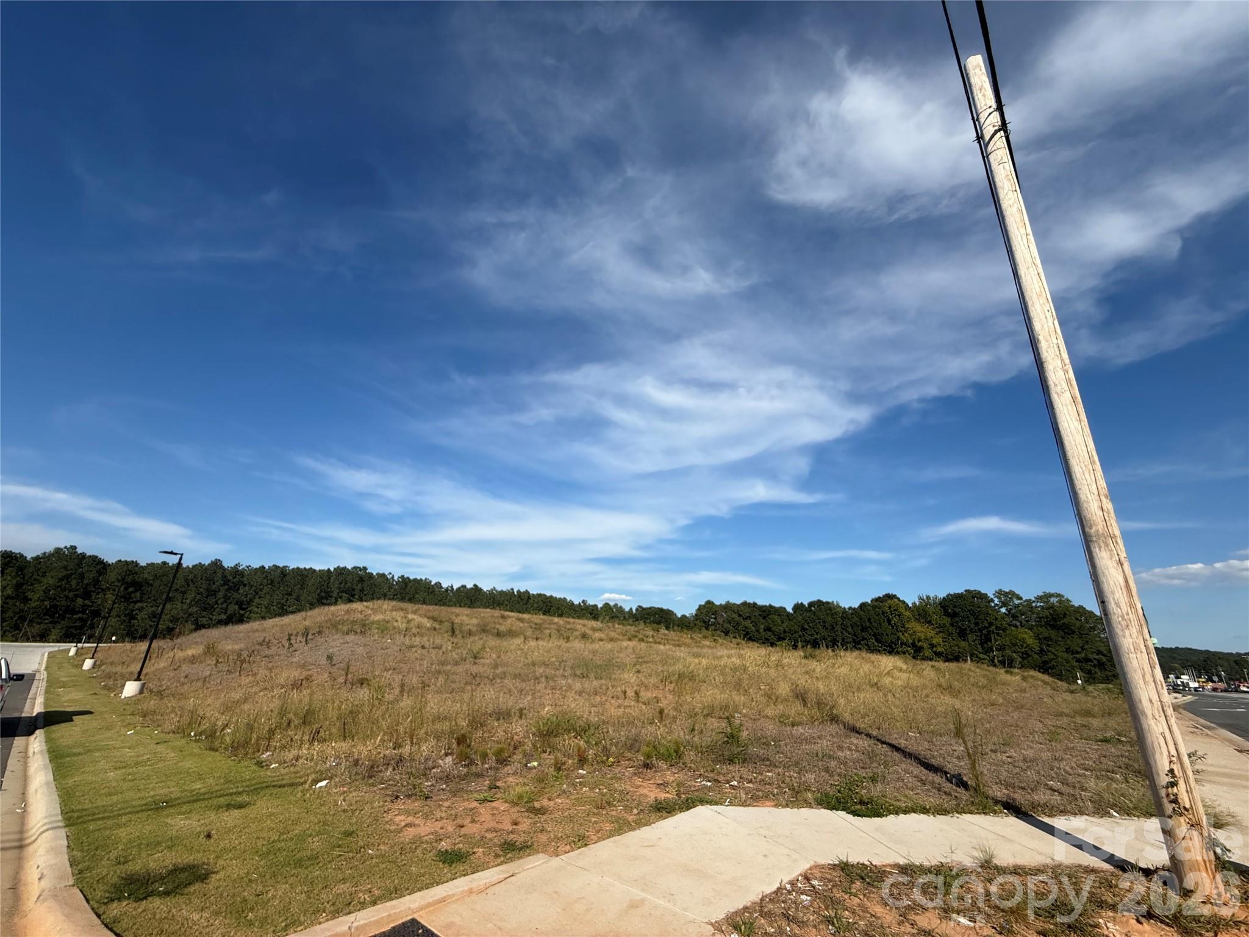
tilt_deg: +22.6
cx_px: 624
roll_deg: -0.5
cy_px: 468
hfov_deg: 102.1
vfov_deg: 85.7
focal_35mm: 14
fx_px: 505
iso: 50
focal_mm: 2.22
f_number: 2.2
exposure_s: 1/3460
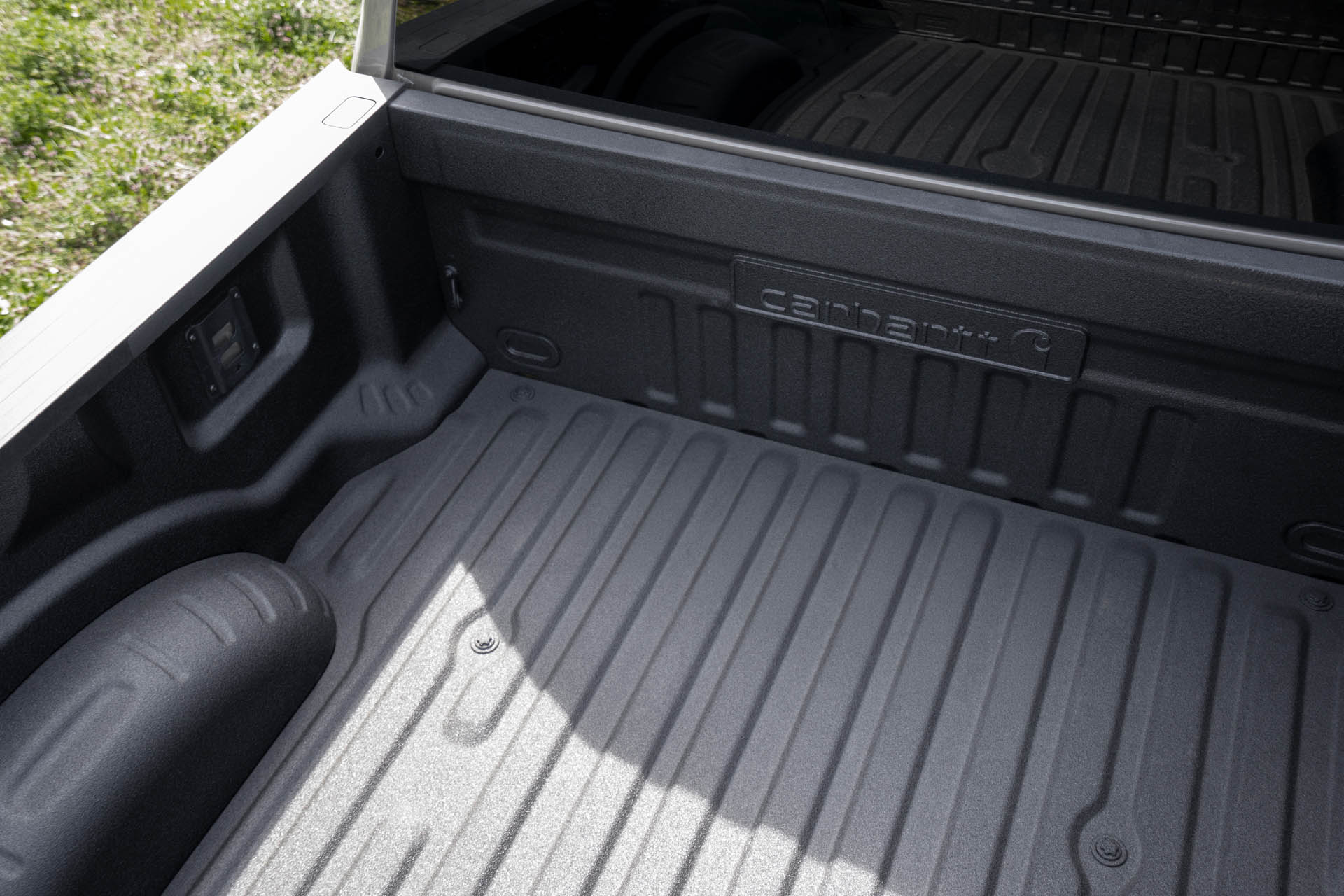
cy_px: 448
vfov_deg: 37.9
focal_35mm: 35
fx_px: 1307
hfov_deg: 54.4
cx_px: 672
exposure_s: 1/50
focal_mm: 35
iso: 320
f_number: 4
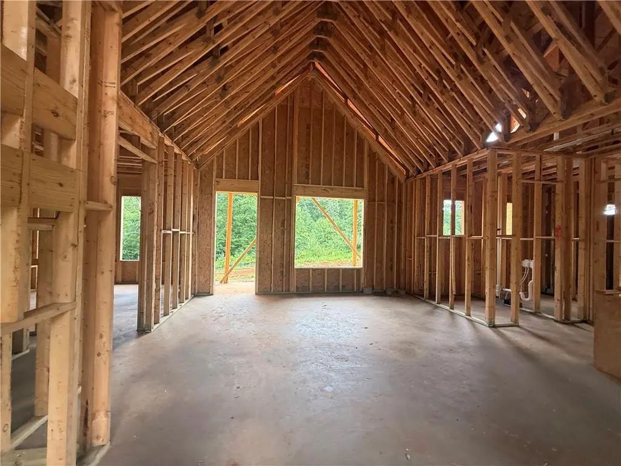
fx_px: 251
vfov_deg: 85.7
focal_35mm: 14
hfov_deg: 102.1
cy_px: 233
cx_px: 310
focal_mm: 2.22
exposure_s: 1/99
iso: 100
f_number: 2.2
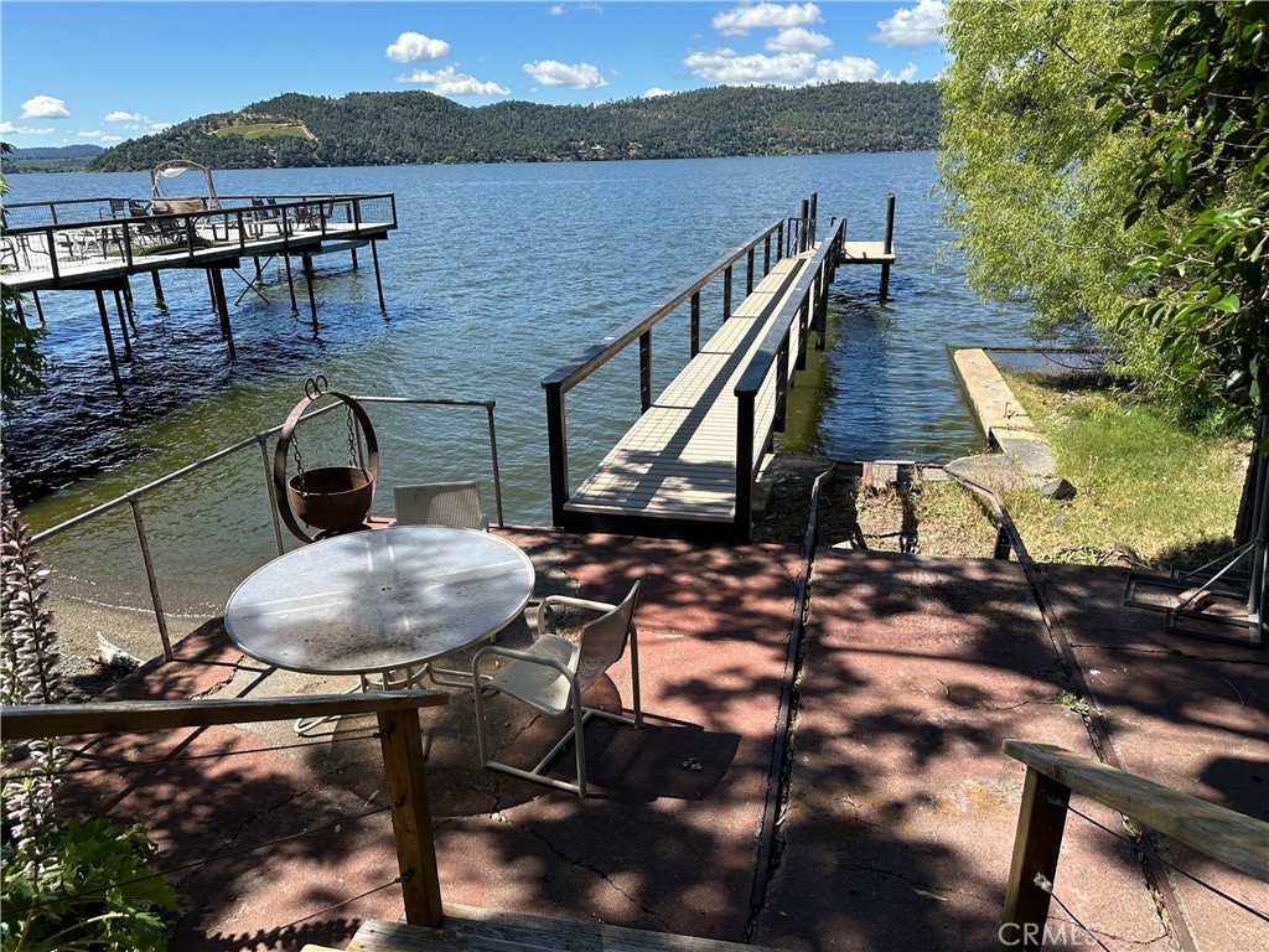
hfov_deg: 71.6
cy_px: 476
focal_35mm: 24
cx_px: 634
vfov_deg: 56.8
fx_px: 880
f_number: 1.78
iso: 80
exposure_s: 1/2469
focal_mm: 6.86
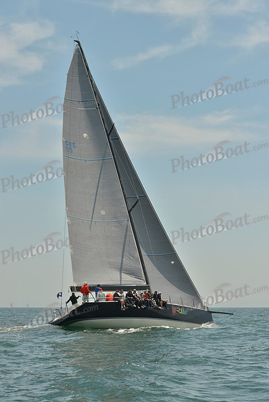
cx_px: 134
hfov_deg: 19.5
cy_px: 201
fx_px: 784
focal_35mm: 70
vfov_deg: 28.8
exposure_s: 1/1250
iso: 280
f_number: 9
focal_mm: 70
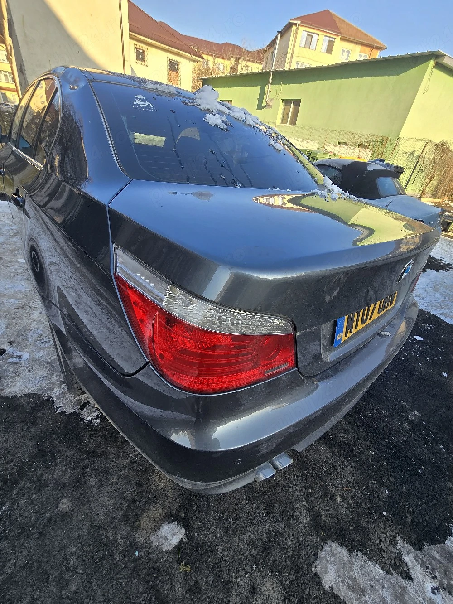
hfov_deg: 89.9
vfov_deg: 106.2
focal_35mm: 13
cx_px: 226
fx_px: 227
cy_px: 302
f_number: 2.2
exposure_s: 1/625
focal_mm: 2.2
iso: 50
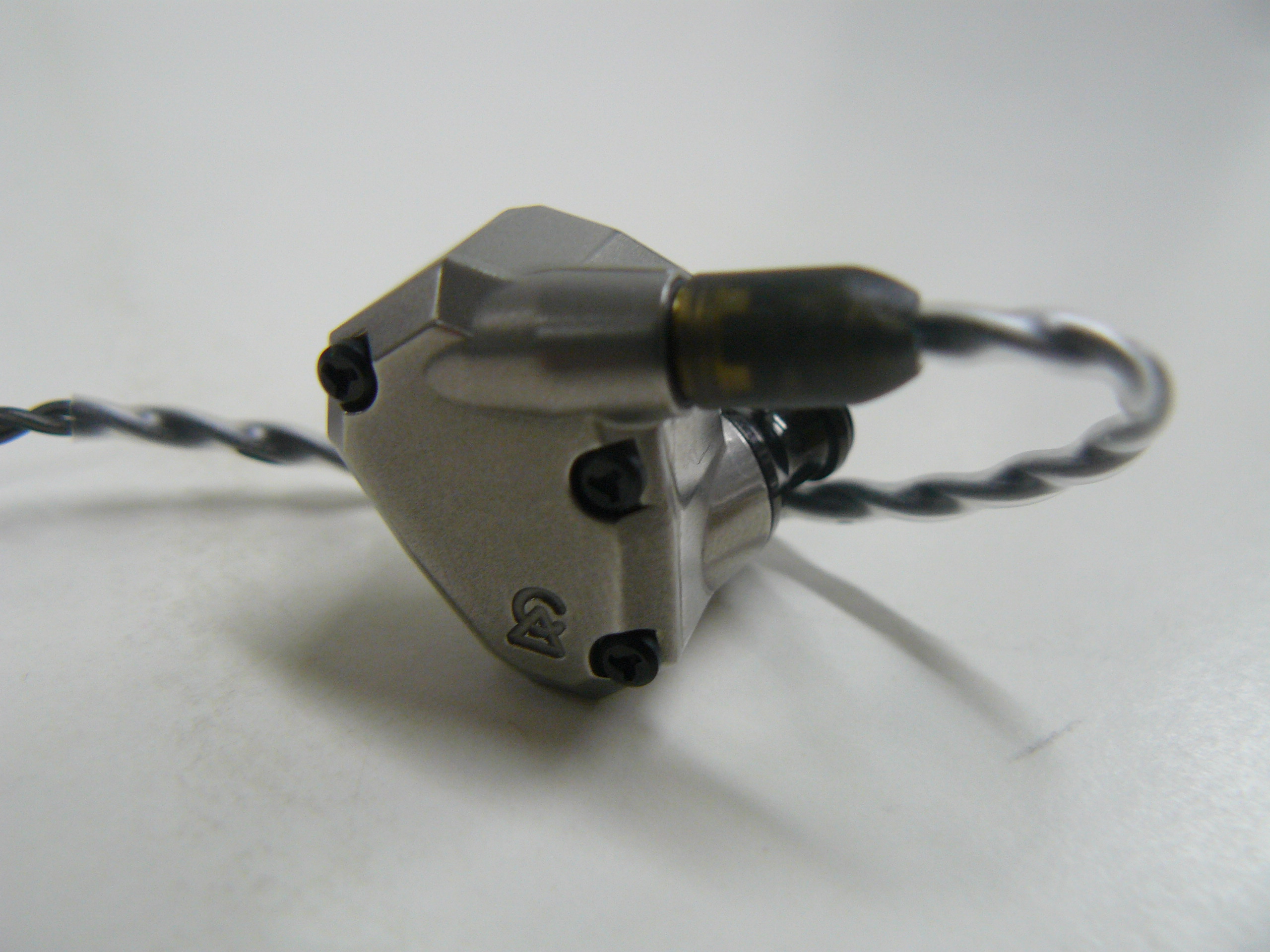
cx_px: 635
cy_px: 476
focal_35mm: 36
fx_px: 1321
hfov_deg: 51.4
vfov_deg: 39.7
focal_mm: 6
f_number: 2.8
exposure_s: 1/30
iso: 160
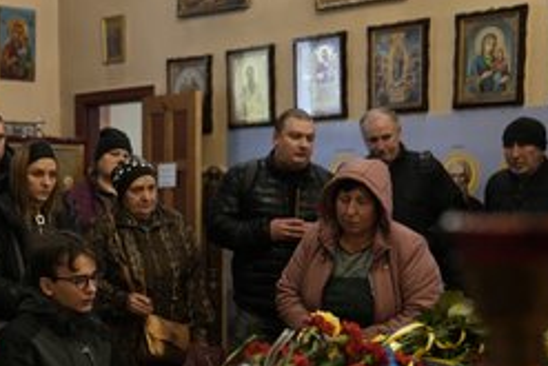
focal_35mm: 76
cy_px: 281
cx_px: 129
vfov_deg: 17.8
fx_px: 1158
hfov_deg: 26.3
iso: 2000
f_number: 2.8
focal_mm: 47
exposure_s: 1/60
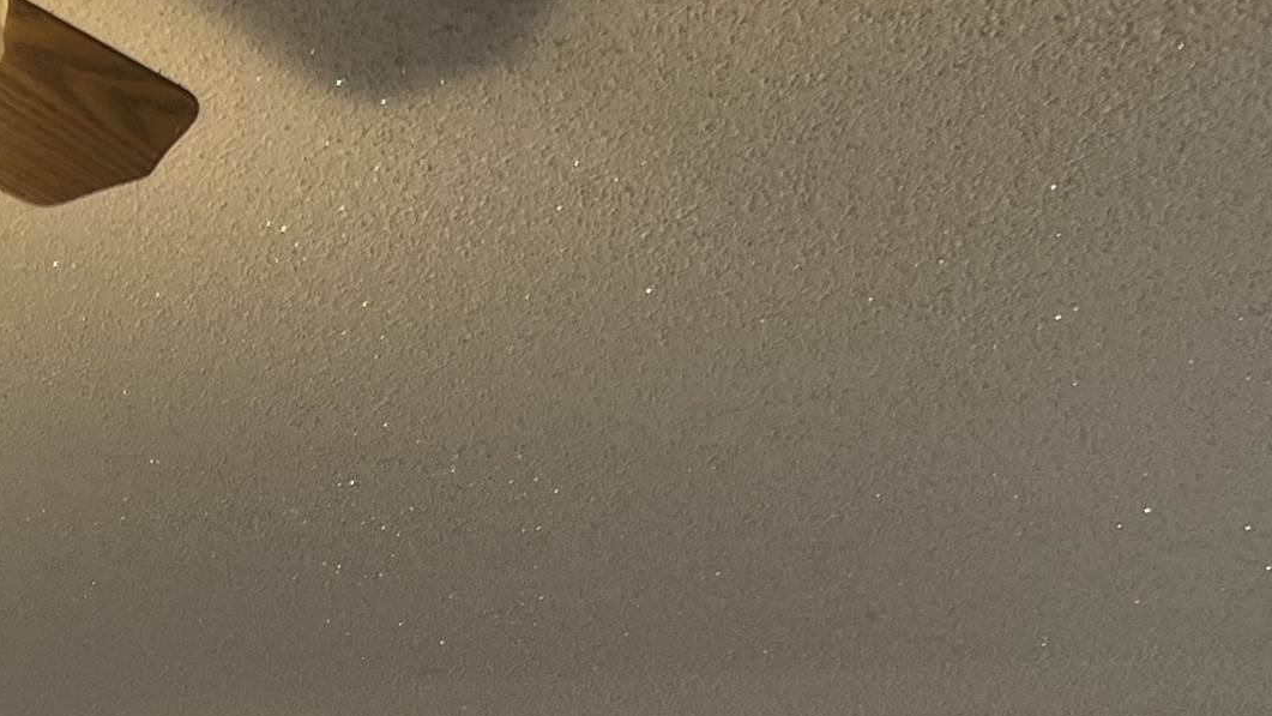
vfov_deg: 13.5
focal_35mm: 82
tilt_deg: +2.6
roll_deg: -1.7
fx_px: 2766
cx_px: 54
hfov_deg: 24.9
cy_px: 1203
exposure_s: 1/120
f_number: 1.5
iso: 80
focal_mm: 5.7
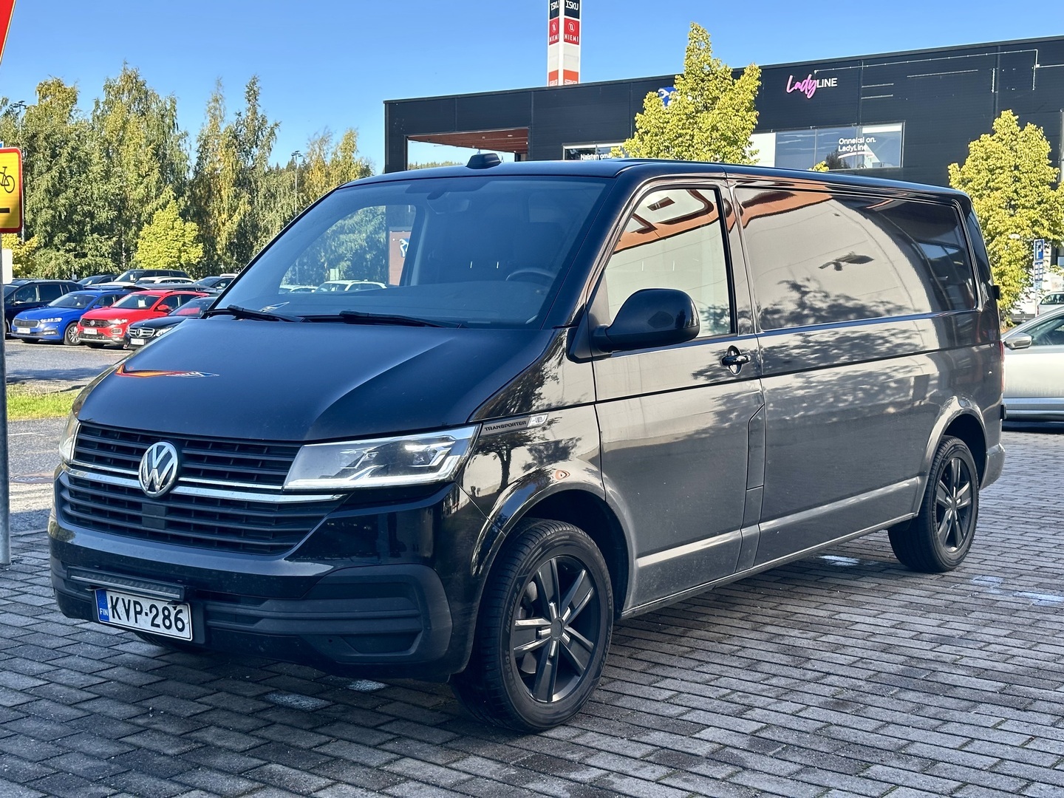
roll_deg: -0.5
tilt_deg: -4.3
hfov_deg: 39.7
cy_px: 399
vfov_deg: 30.3
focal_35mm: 48
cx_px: 532
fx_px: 1475
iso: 64
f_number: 1.78
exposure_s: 1/1073
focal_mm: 6.86
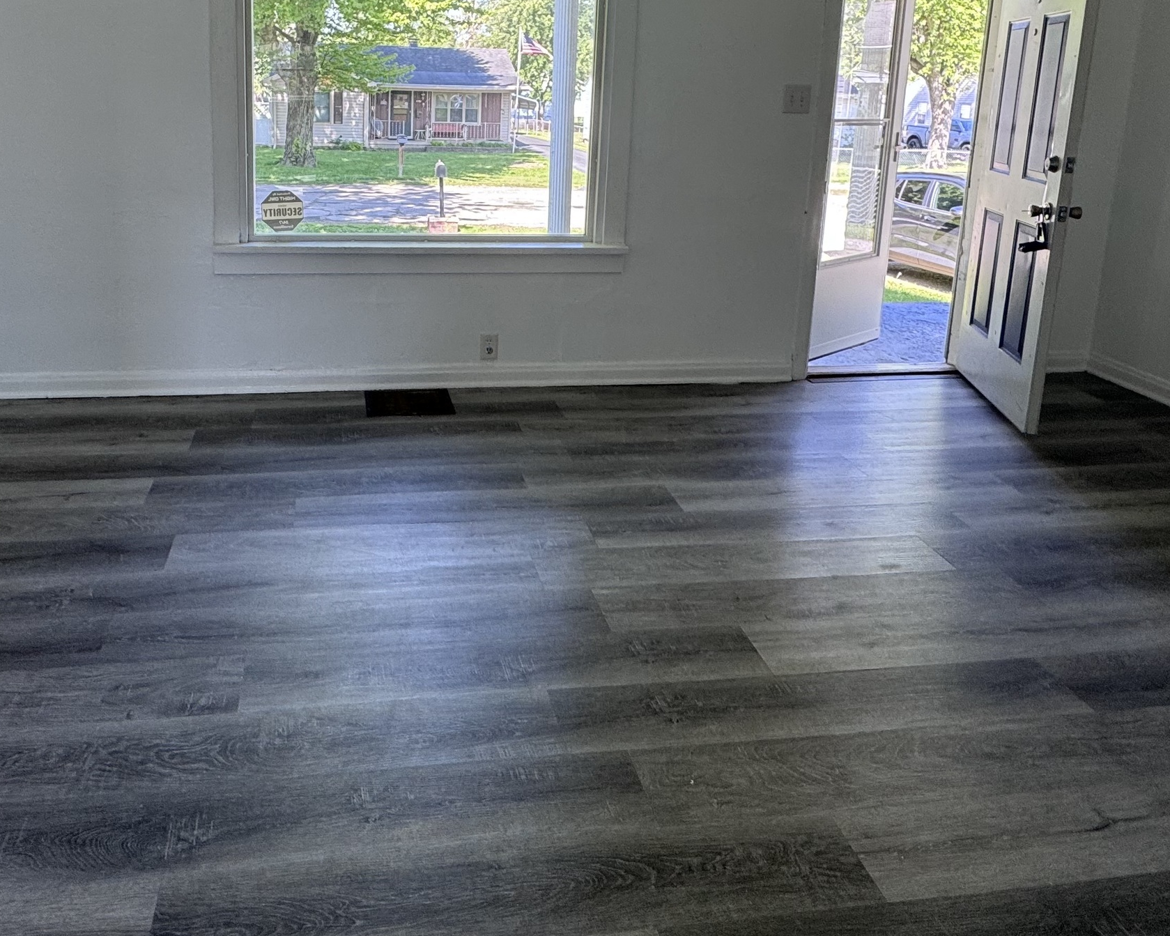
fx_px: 866
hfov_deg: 67.4
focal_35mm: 25
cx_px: 461
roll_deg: -2.2
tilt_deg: -6.1
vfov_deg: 54.0
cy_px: 229
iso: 64
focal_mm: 2.22
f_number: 2.2
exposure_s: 1/99
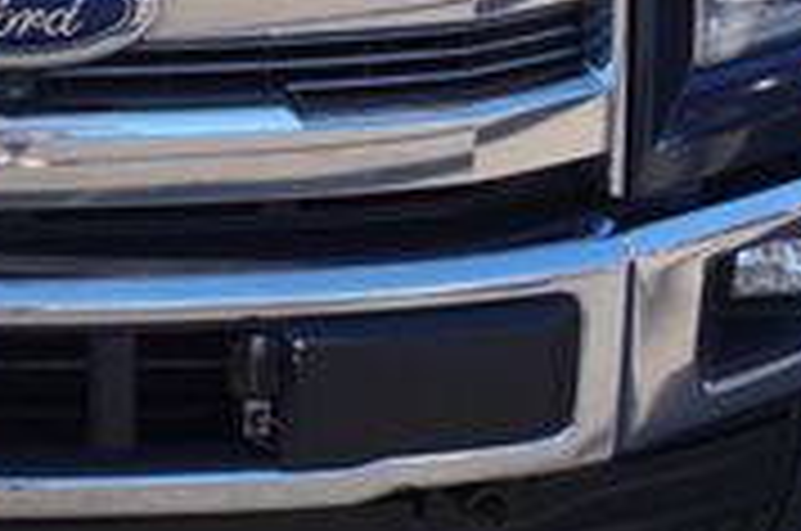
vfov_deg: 12.3
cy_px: -135
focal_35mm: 108
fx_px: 2399
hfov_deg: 18.1
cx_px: -140
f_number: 8
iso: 100
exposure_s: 1/100
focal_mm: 20
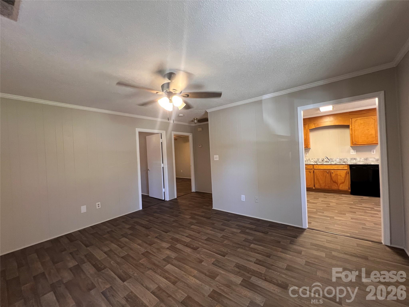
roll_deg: +3.3
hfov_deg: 106.2
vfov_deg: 89.9
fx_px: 154
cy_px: 154
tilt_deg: +0.2
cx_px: 204
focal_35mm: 13
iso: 200
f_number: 1.8
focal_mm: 1.57
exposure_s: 1/60
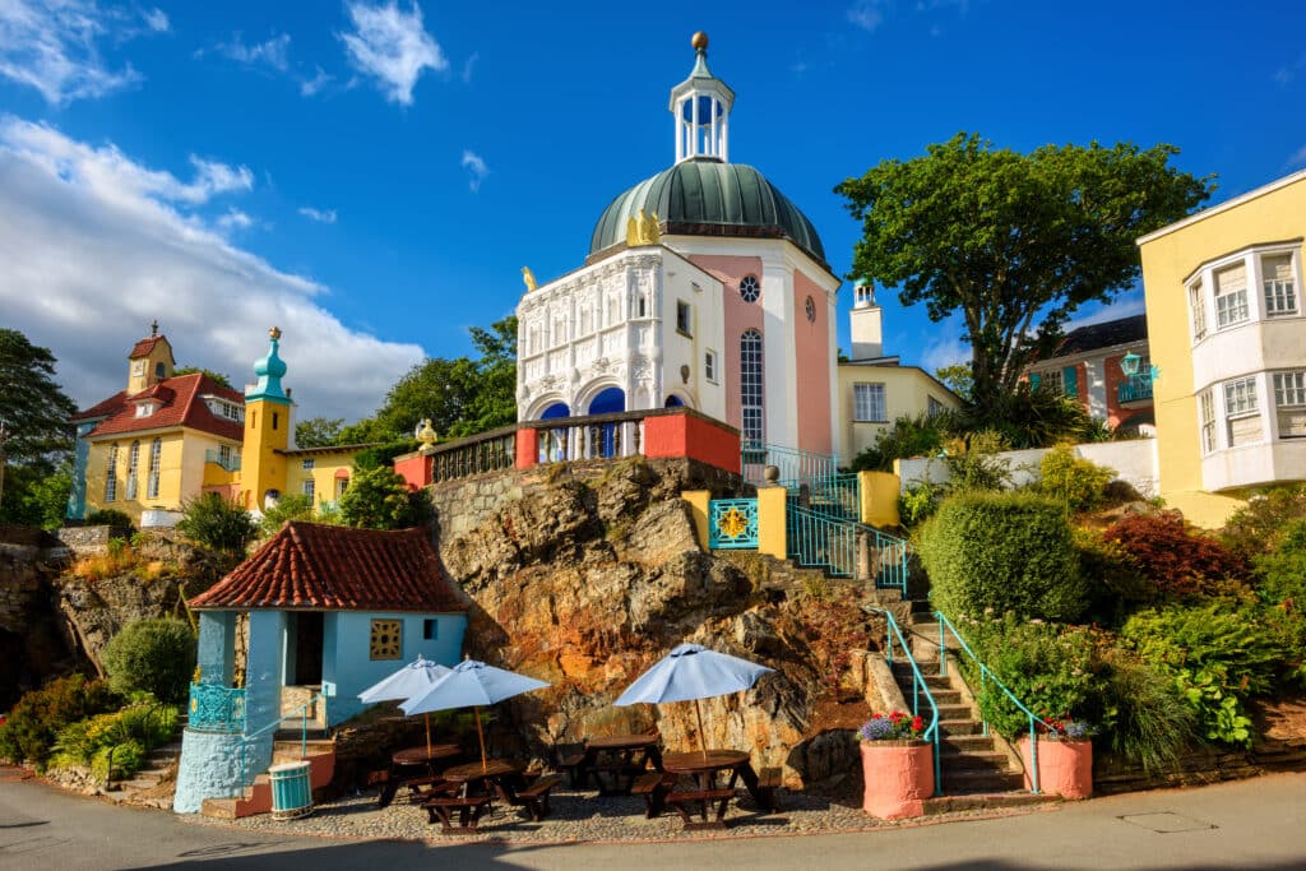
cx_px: 653
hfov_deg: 86.9
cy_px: 436
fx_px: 689
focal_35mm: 19
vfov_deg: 64.6
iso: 64
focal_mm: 19
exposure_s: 1/80
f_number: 10
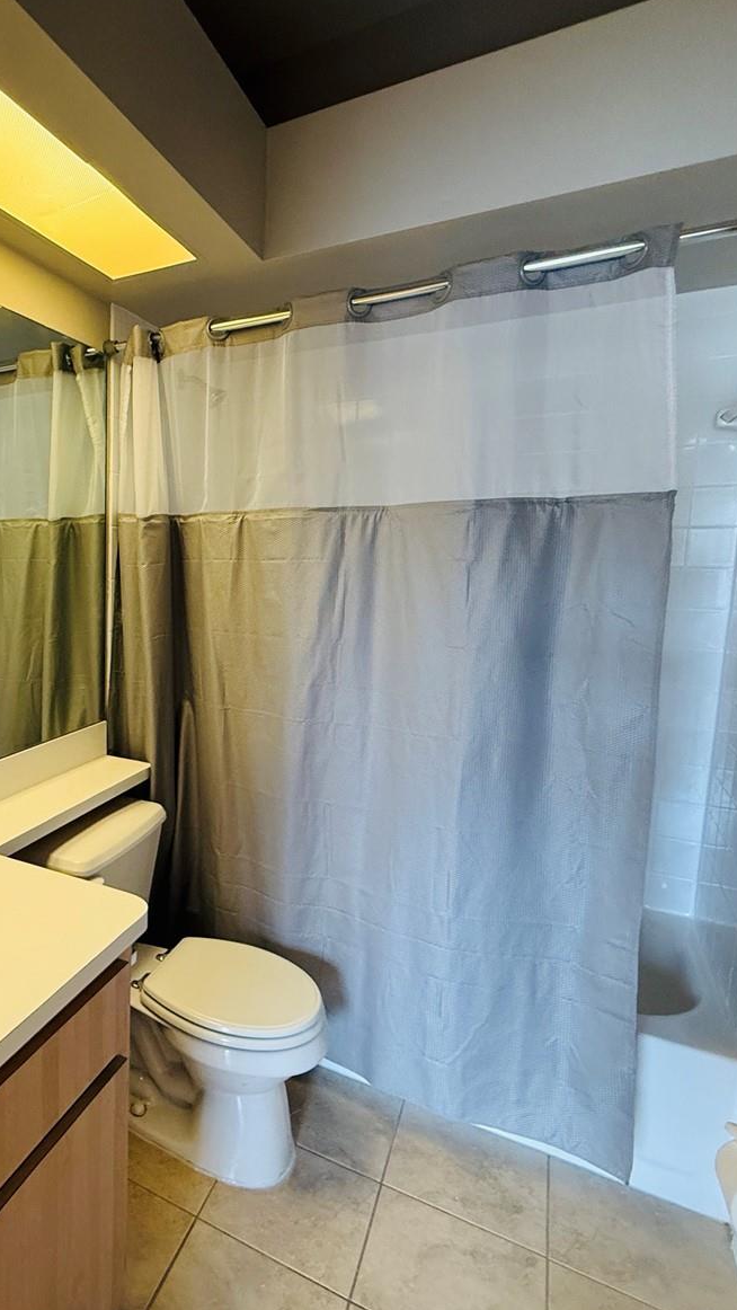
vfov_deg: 83.8
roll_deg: +0.3
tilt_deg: -5.9
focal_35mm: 21
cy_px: 645
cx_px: 66
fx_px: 729
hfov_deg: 47.8
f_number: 2.2
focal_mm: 2.22
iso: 320
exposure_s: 1/120
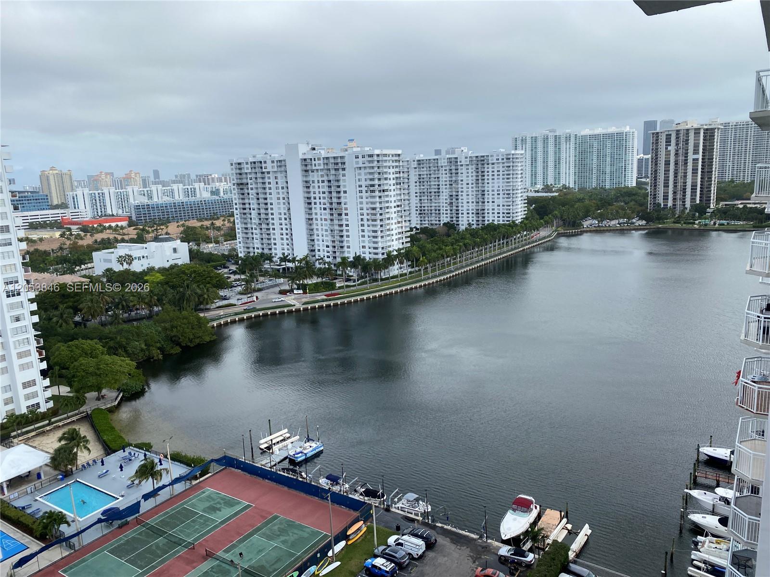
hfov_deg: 67.3
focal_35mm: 26
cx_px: 385
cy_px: 288
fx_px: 578
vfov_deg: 53.1
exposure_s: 1/2268
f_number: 1.8
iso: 32
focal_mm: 4.25
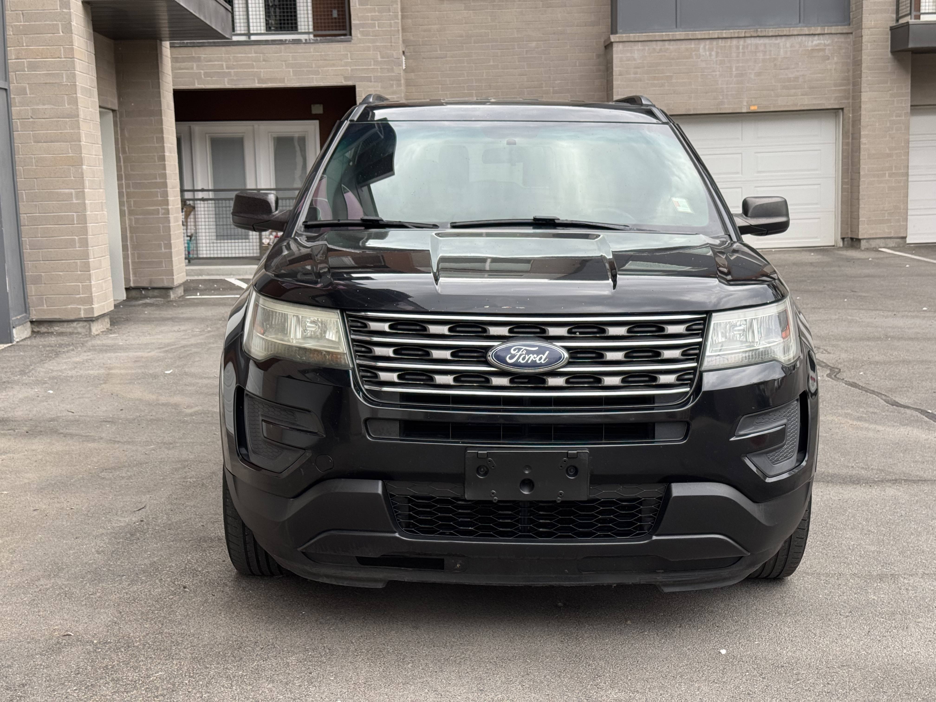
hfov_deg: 39.7
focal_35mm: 48
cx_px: 468
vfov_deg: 30.3
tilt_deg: -7.3
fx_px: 1298
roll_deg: +1.8
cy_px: 351
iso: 64
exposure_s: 1/700
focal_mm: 6.76
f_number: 1.78
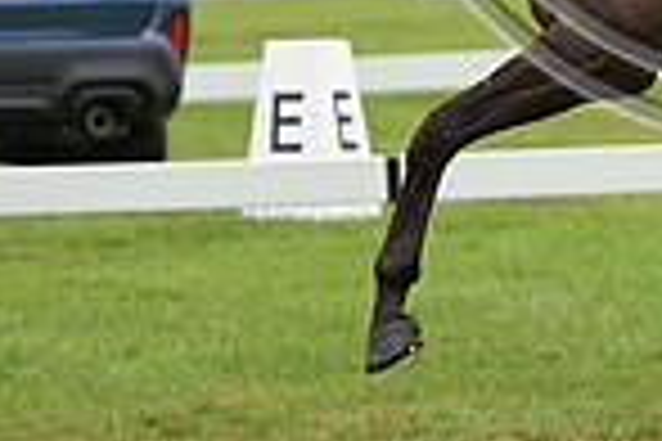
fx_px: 10554
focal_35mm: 574
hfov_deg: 3.6
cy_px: -376
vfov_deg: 2.4
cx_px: 757
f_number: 3.2
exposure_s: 1/1250
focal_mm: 145
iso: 250
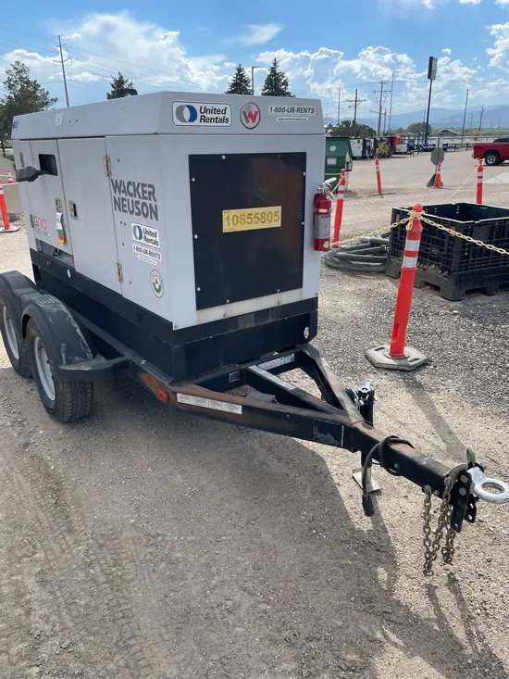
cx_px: 254
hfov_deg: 53.1
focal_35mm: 26
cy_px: 340
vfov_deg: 67.3
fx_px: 510
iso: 32
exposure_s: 1/1742
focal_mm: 4.2
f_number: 1.6
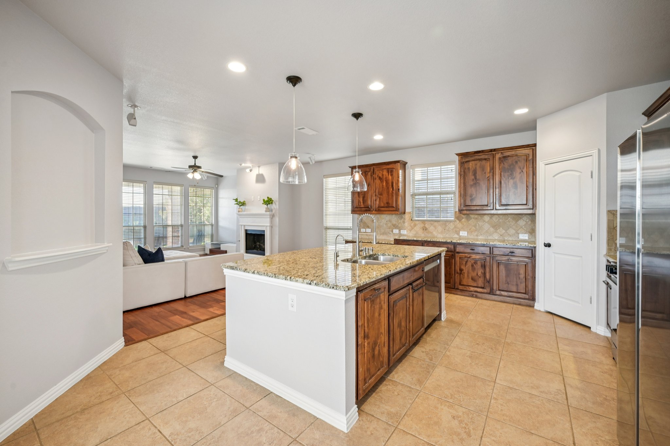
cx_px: 335
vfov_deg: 77.3
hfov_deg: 100.4
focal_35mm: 15
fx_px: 279
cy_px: 223
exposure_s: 1/15
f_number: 9
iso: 250
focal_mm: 15
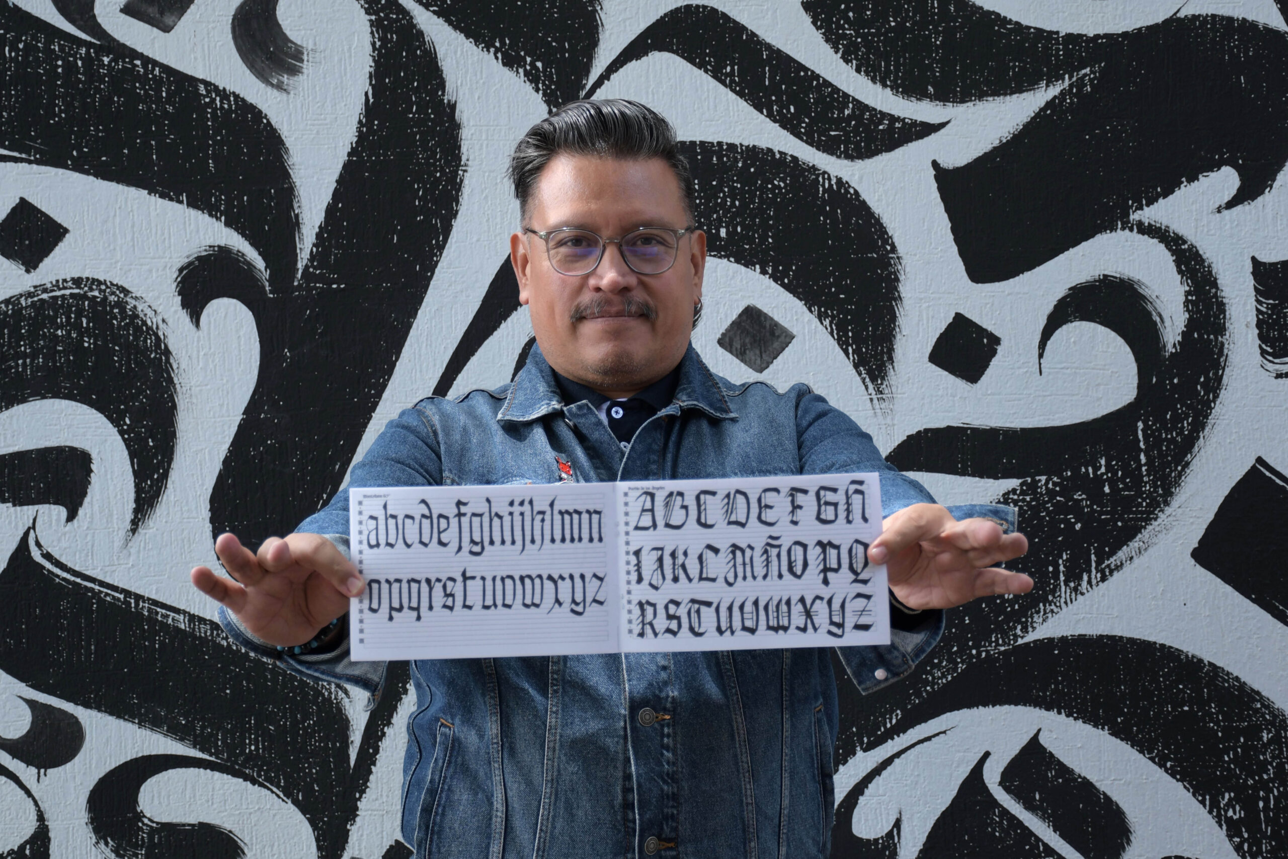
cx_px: 644
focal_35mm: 67
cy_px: 430
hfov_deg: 30.1
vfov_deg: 20.3
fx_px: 2397
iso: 200
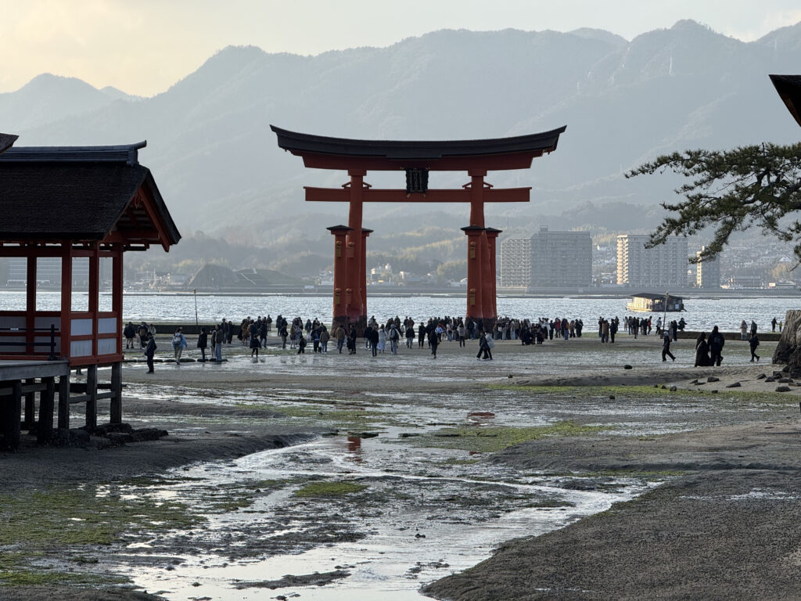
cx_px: 400
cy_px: 300
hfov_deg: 16.4
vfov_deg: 12.3
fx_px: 2777
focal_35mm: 120
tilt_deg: +0.4
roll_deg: -0.5
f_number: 2.8
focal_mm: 15.66
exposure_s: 1/963
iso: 50
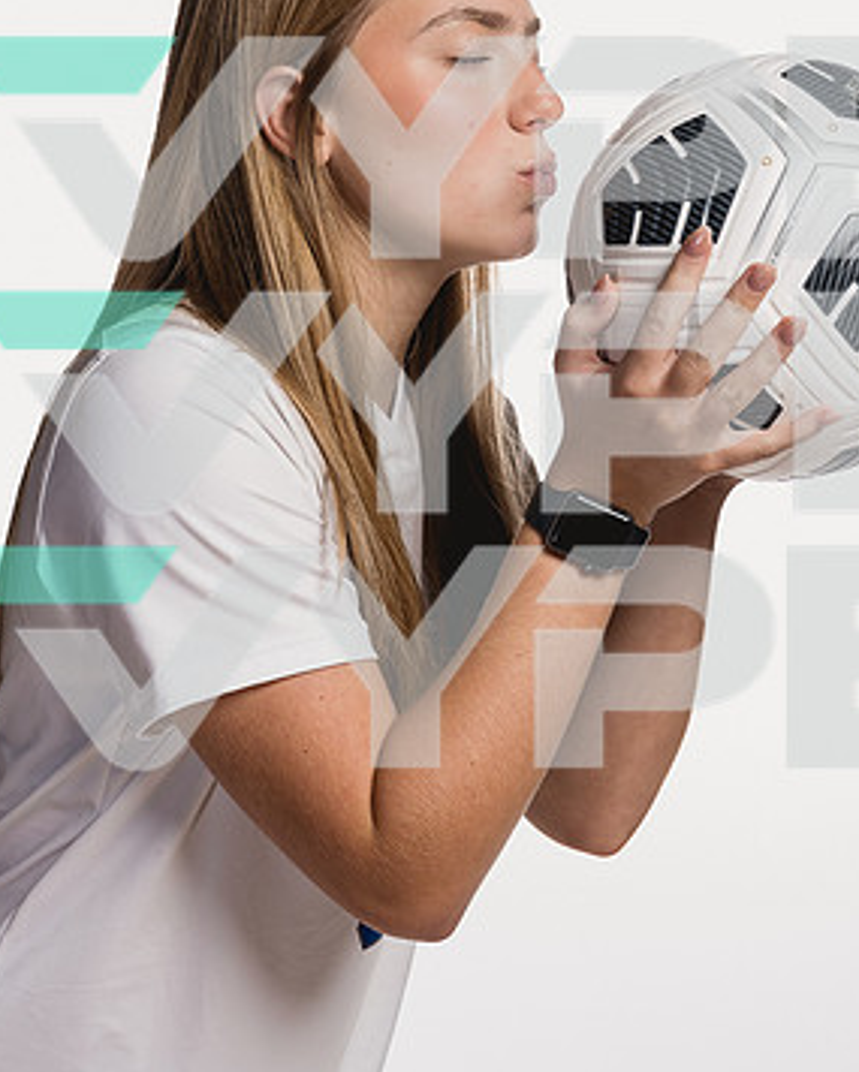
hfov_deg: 20.2
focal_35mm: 76
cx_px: 471
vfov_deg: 25.0
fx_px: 2414
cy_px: 397
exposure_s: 1/250
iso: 400
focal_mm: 42
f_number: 5.6
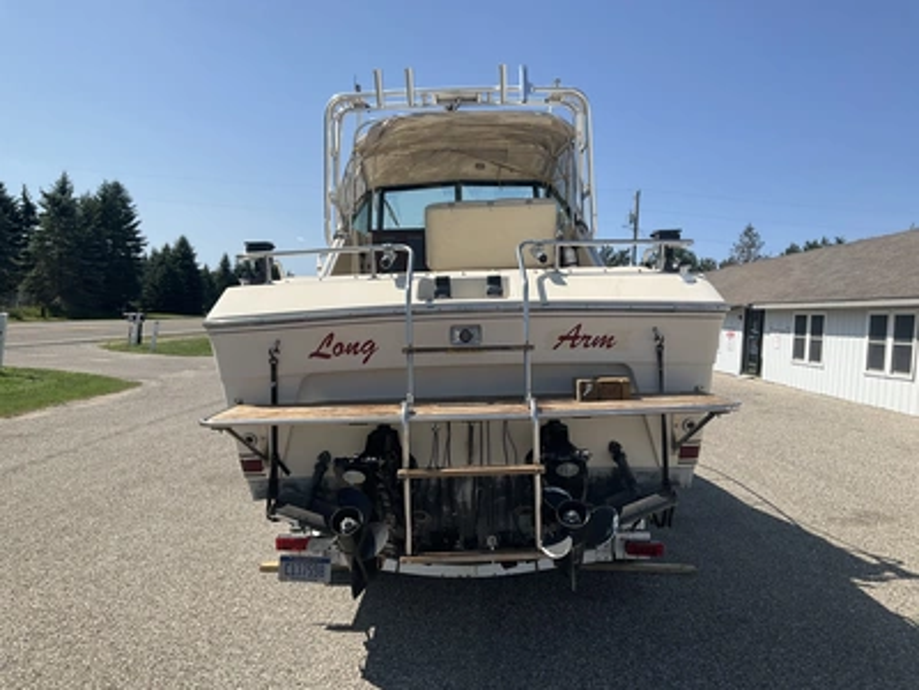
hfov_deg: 61.7
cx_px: 460
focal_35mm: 29
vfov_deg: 48.2
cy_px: 345
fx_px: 770
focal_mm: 3
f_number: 1.8
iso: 25
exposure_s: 1/2427
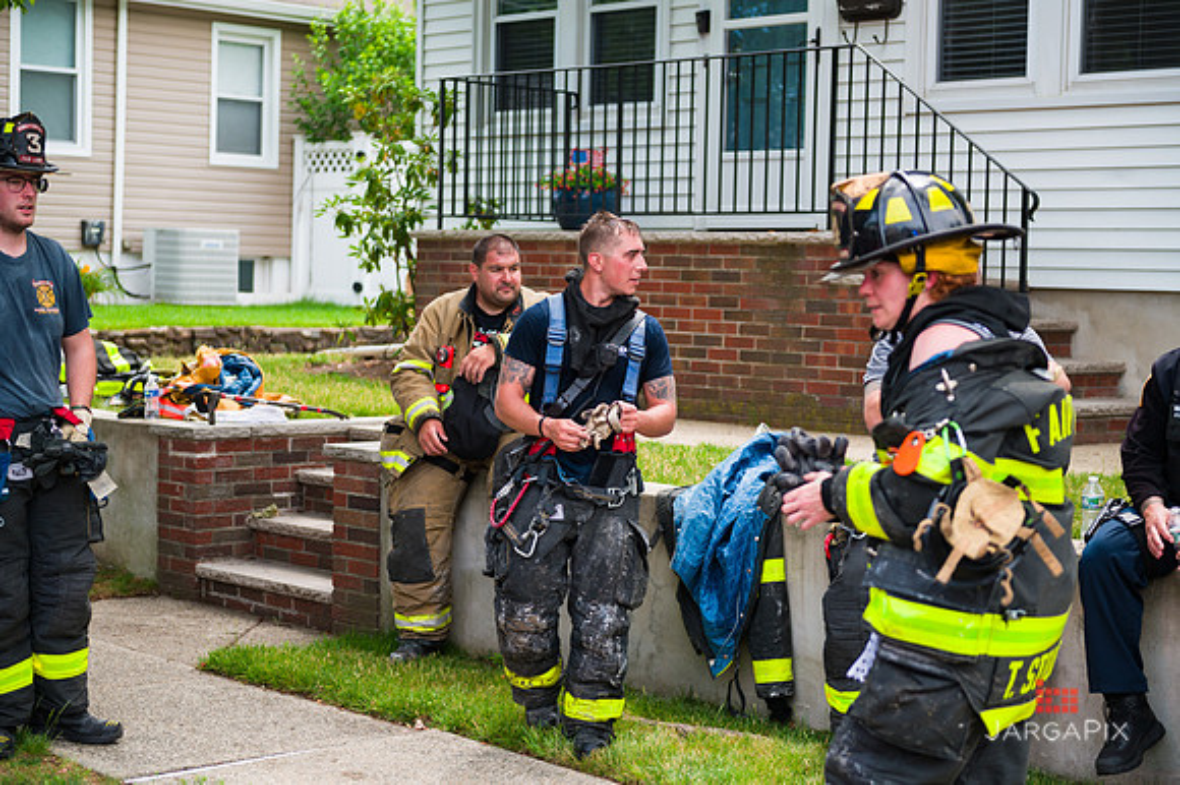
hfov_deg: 32.4
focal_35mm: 62
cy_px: 392
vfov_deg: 21.9
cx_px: 590
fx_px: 2031
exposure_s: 1/640
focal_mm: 62
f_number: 3.2
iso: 200
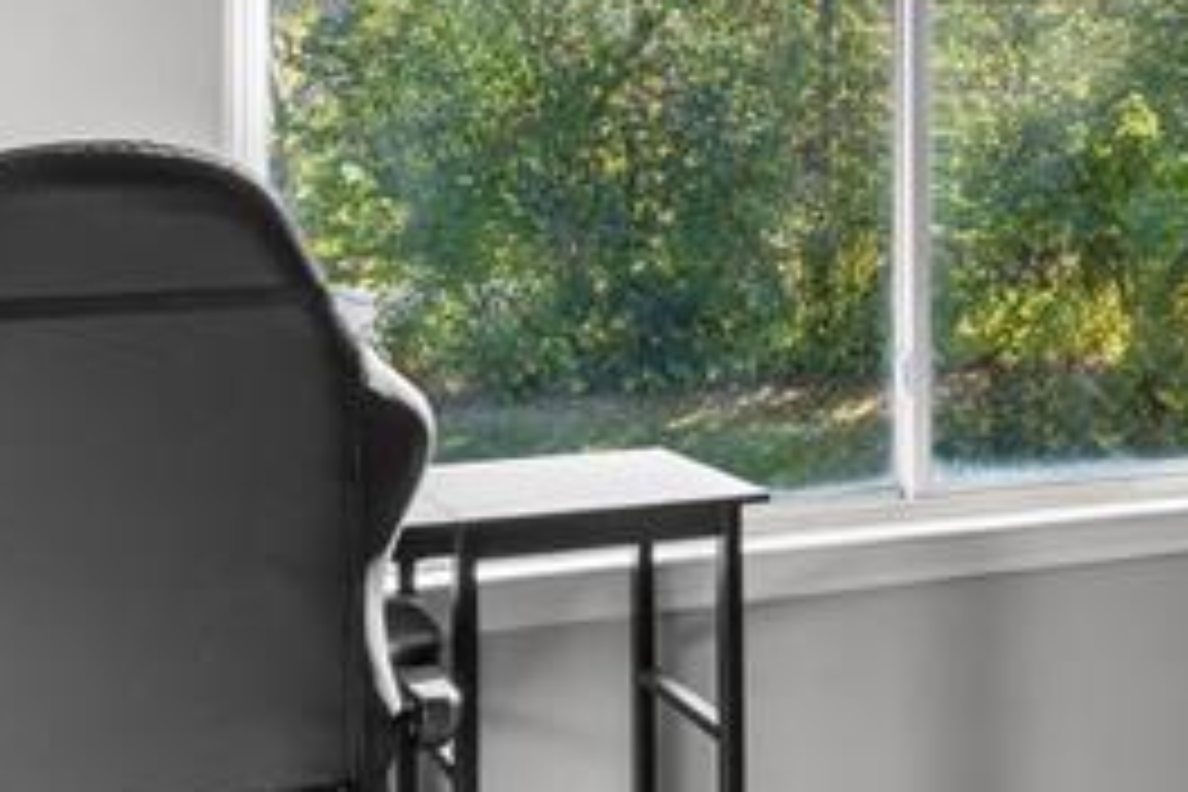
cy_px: 180
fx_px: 2046
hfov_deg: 26.7
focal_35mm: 62
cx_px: 1598
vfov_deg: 21.7
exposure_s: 1/2
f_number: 9
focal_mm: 16
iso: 100
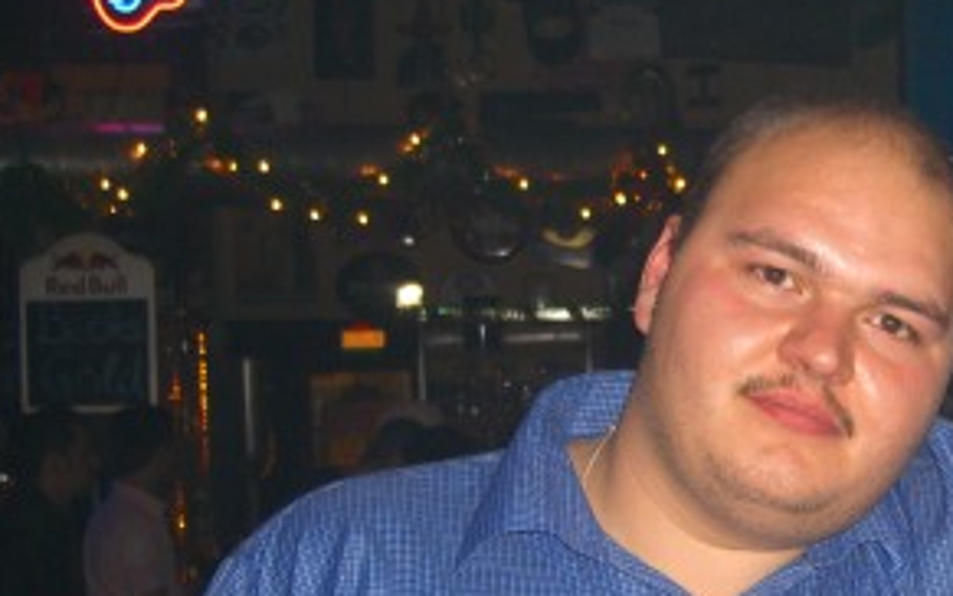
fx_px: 2156
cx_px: 802
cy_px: 481
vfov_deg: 15.6
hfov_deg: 24.4
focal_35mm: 83
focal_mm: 7.9
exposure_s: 1/60
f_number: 2.8
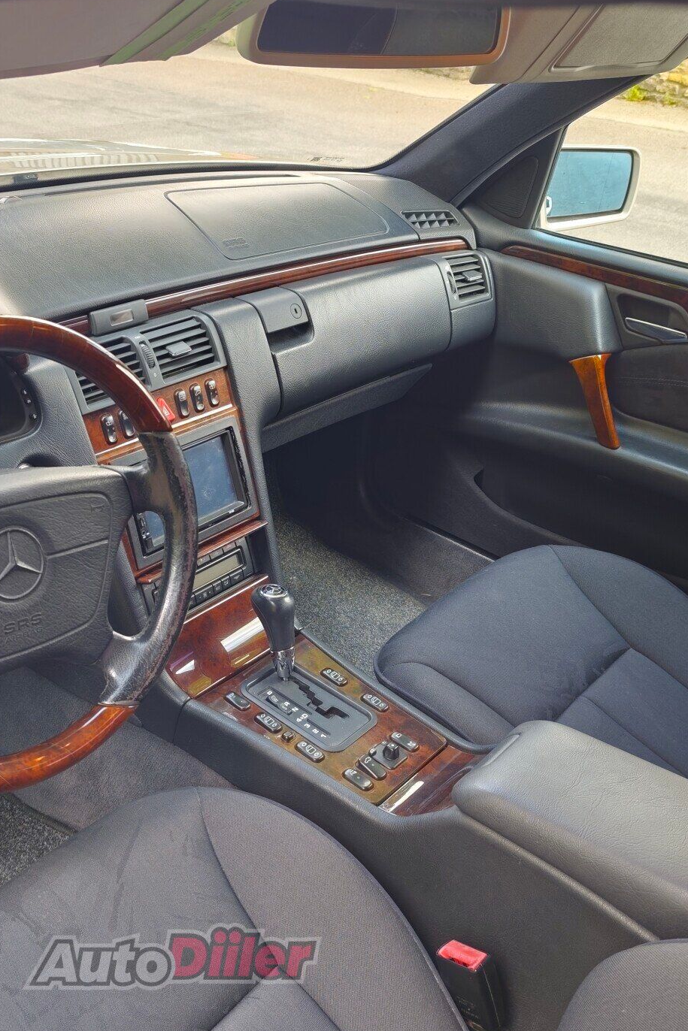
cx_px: 172
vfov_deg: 55.8
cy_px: 516
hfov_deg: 37.9
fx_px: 974
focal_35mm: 34
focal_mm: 6.19
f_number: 1.65
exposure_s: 1/50
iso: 400
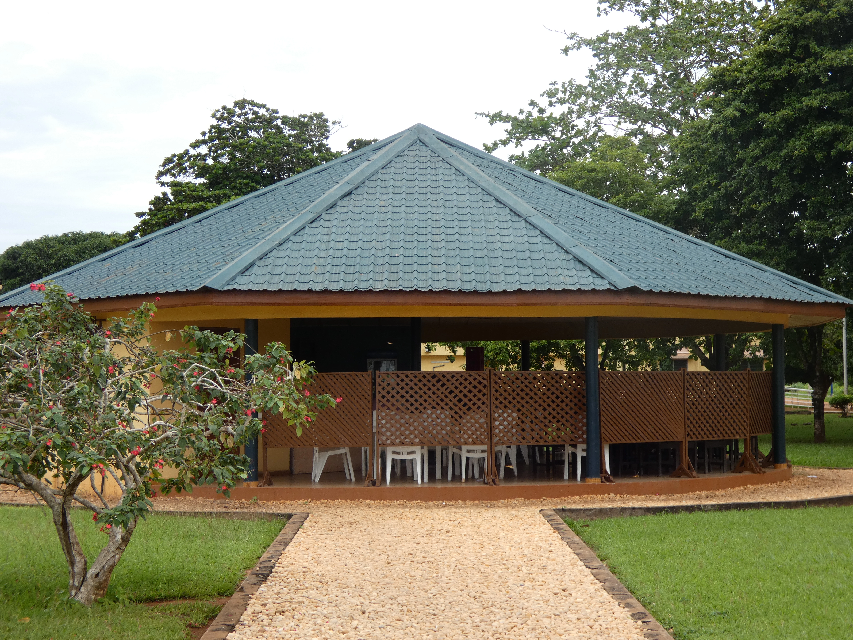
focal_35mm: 63
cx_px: 426
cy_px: 320
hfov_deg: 30.7
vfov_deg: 23.3
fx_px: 1552
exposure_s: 1/320
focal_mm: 11.3
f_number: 4.2
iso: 80
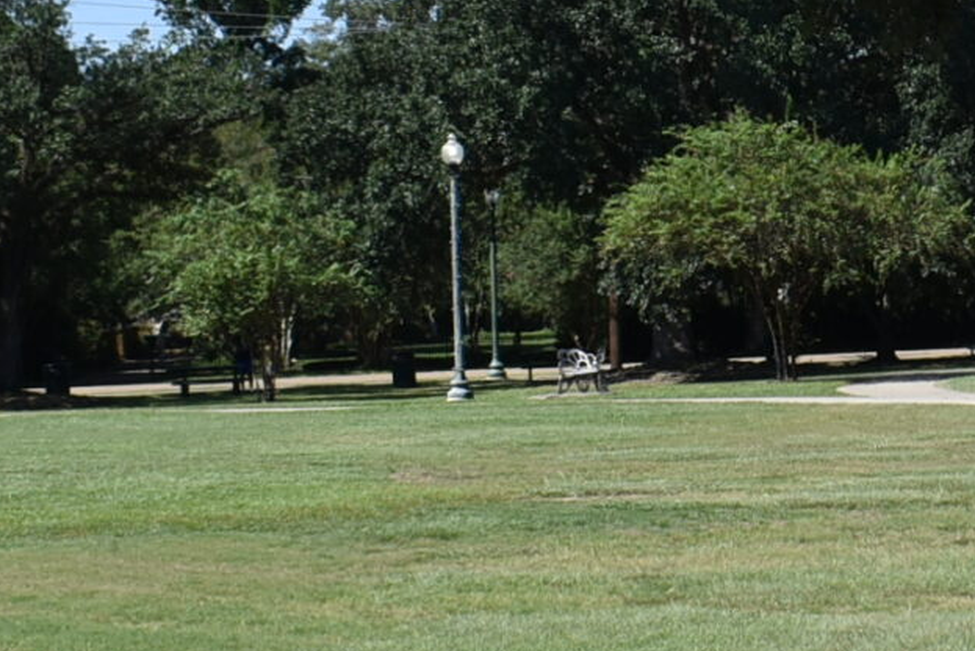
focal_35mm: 111
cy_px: 134
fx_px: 3008
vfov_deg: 12.3
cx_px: 1088
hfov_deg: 17.7
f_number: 9
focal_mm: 18
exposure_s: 1/320
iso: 200
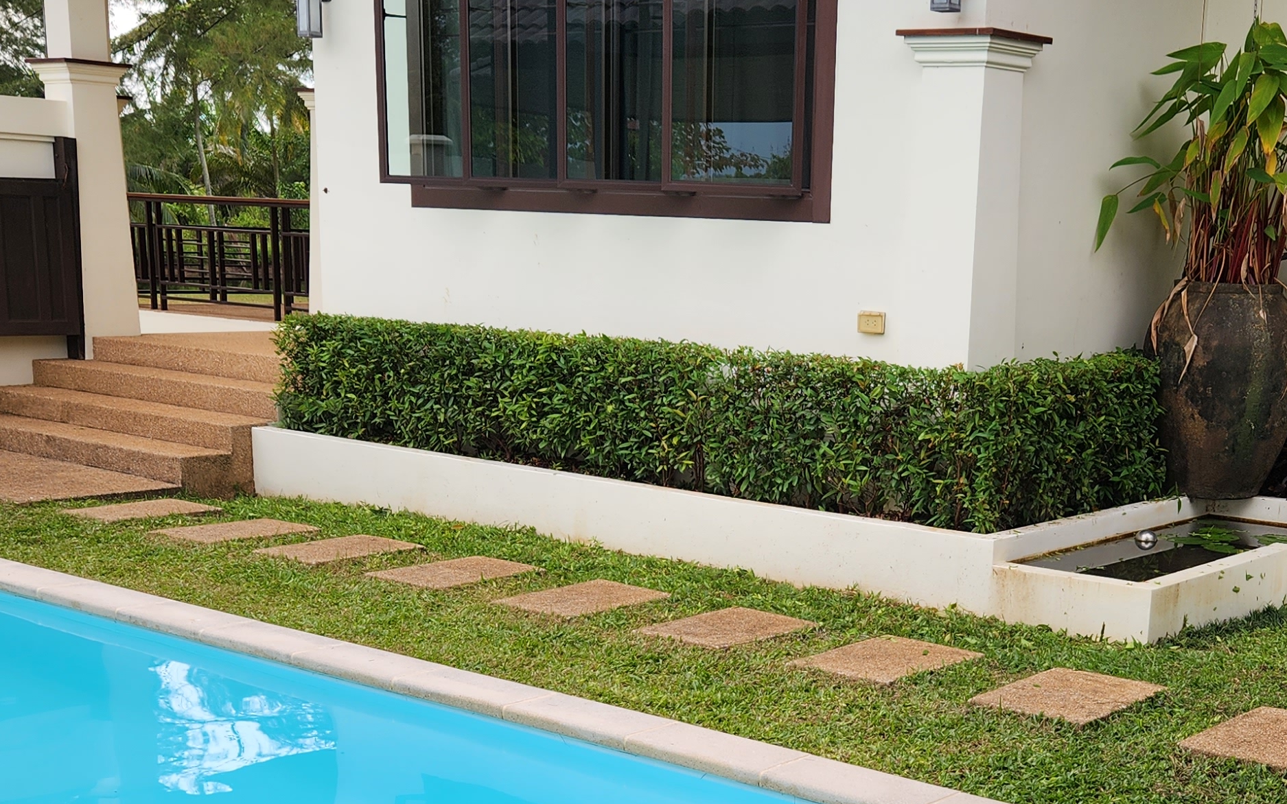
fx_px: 1824
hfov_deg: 38.5
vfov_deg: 24.5
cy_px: 632
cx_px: 834
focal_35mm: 52
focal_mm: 5.4
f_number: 1.8
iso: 20
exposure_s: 1/237
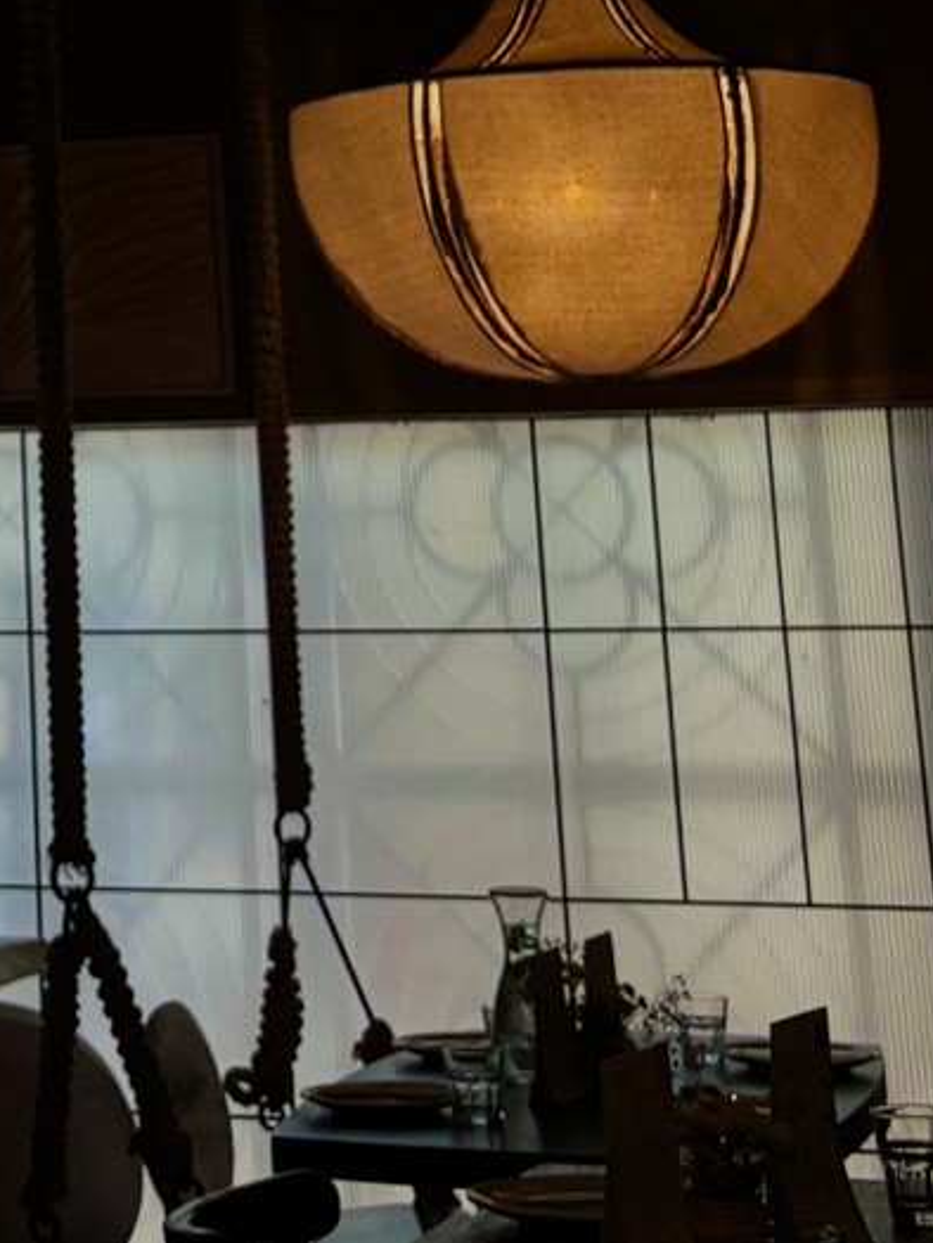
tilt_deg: +15.9
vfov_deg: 18.2
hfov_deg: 14.4
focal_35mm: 99
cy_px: -464
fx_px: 3556
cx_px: -253
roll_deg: +1.0
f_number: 1.6
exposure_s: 1/240
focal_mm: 5.96
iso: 40
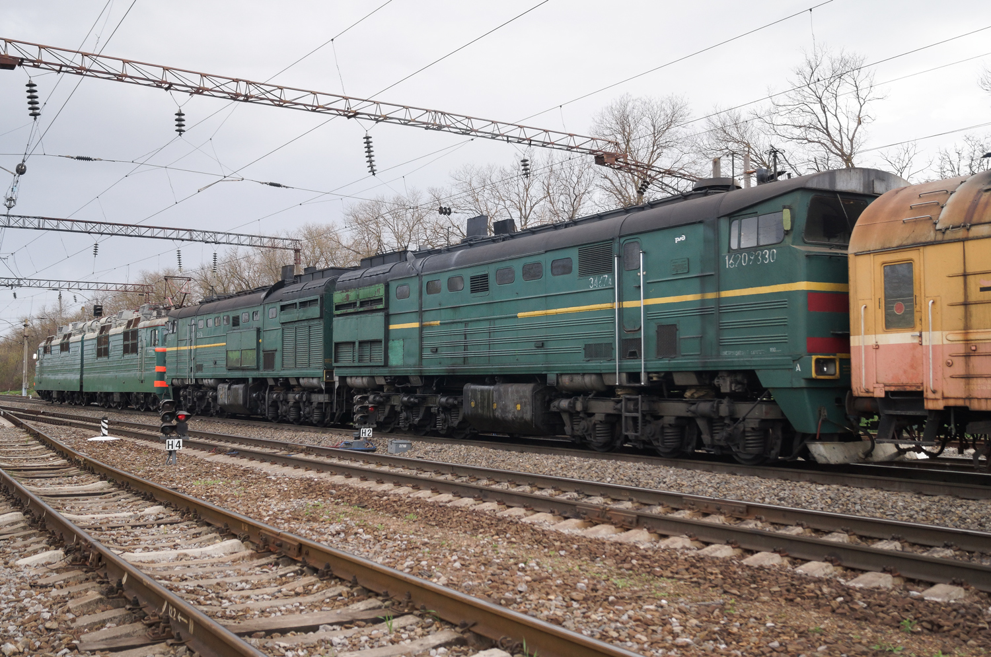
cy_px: 328
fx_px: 989
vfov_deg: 36.8
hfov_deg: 53.2
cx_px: 496
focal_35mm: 36
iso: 200
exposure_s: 1/400
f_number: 4
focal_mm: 24
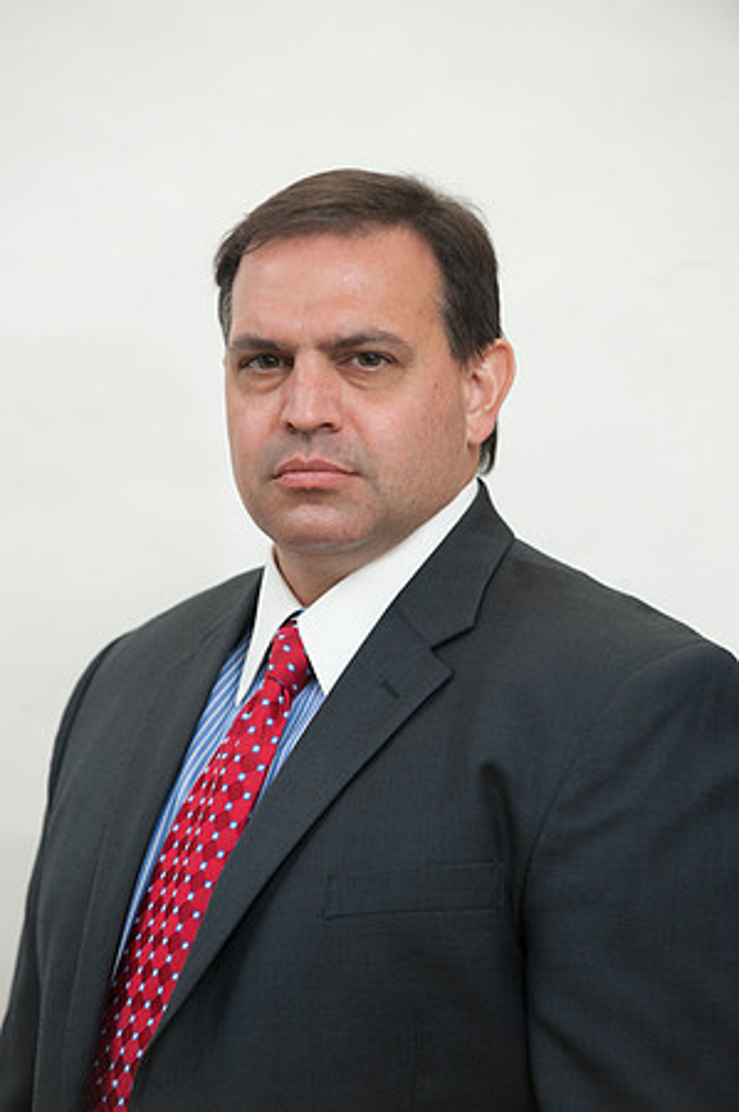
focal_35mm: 200
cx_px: 370
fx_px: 6172
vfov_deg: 10.3
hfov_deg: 6.9
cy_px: 556
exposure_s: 1/80
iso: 640
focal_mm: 200
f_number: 4.5
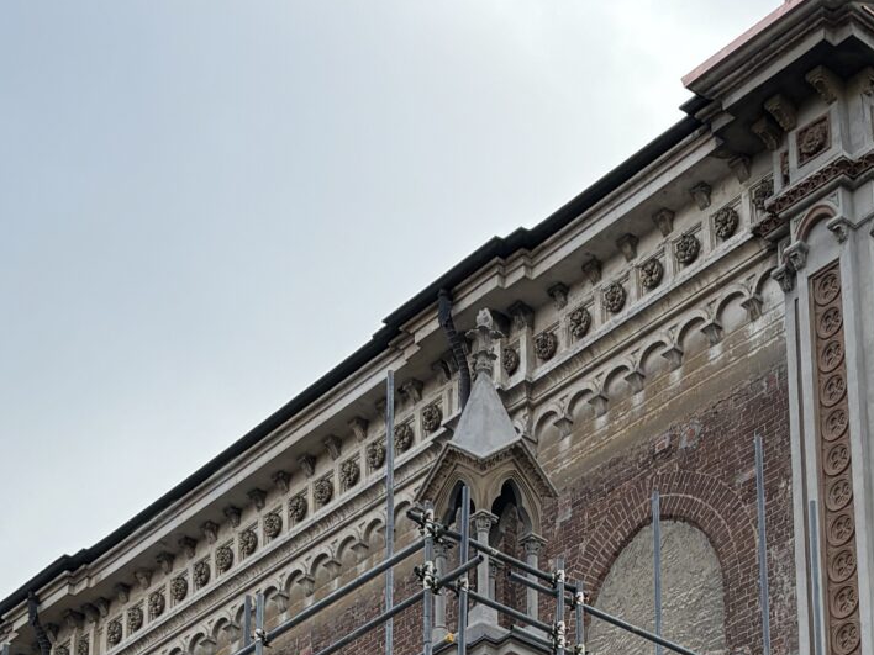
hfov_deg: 20.8
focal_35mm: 94
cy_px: 962
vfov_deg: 14.7
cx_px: 552
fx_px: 2373
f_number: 1.6
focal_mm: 5.96
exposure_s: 1/1178
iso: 50
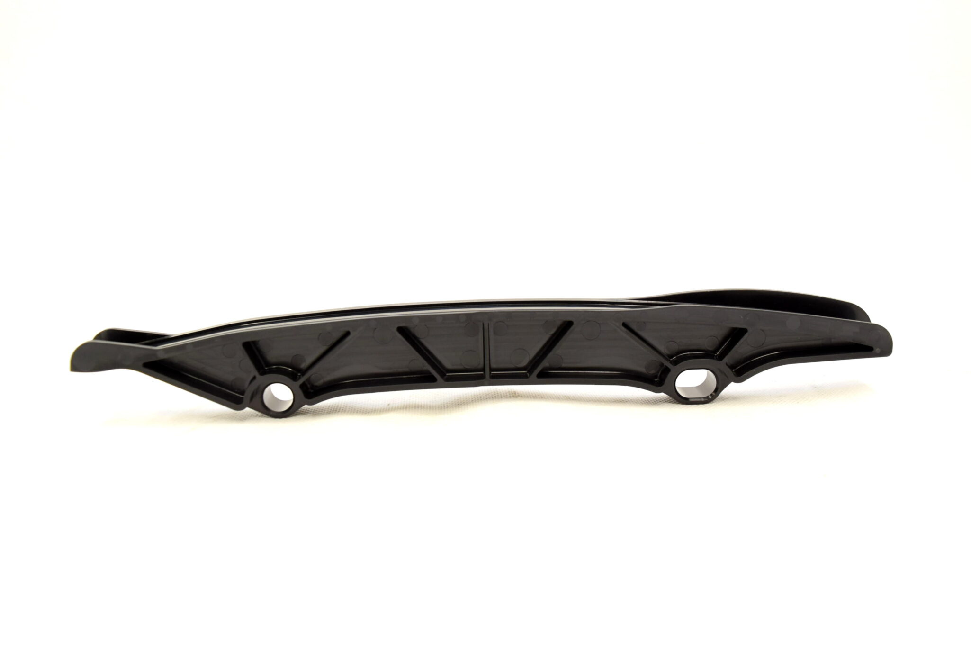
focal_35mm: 34
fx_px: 931
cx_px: 486
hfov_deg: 55.1
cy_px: 324
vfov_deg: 38.4
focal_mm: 23
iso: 400
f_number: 5.6
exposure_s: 1/125
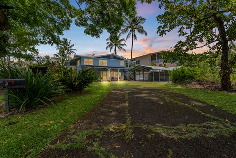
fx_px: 105
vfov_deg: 73.8
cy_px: 79
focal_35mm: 16
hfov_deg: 96.7
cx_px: 118
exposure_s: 1/320
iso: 200
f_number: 9
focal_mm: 16
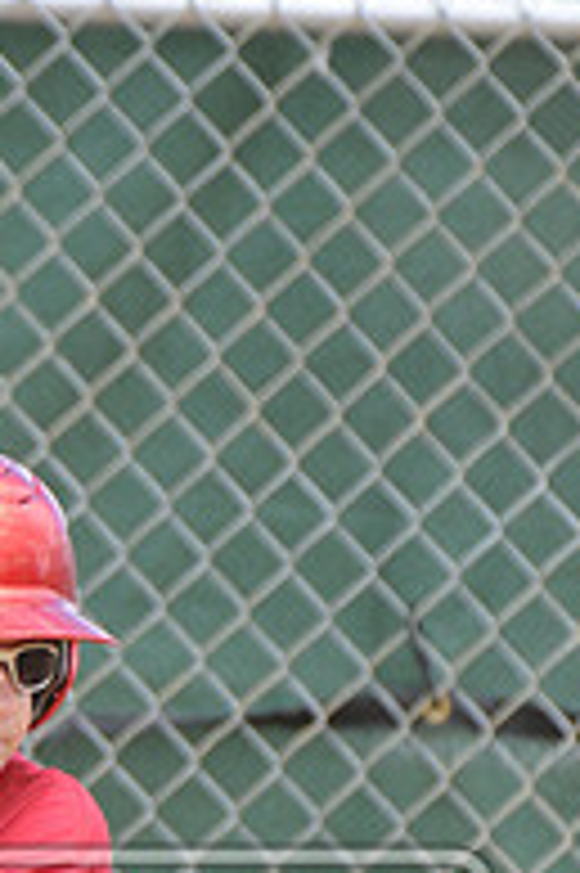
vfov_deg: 1.2
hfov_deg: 0.8
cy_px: 1058
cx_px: -142
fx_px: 43429
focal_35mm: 1794
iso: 400
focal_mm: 400
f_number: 4.5
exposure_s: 1/800
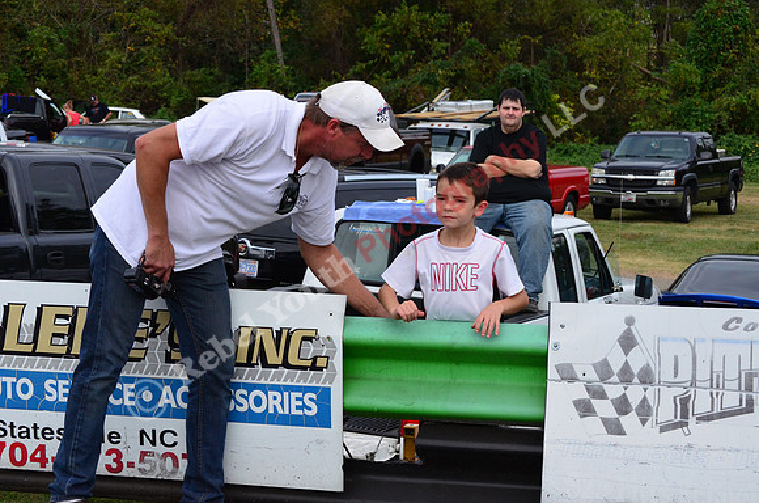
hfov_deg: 22.0
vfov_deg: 14.6
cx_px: 380
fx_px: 1956
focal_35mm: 93
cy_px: 252
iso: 1000
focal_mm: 62
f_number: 9
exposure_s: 1/1250
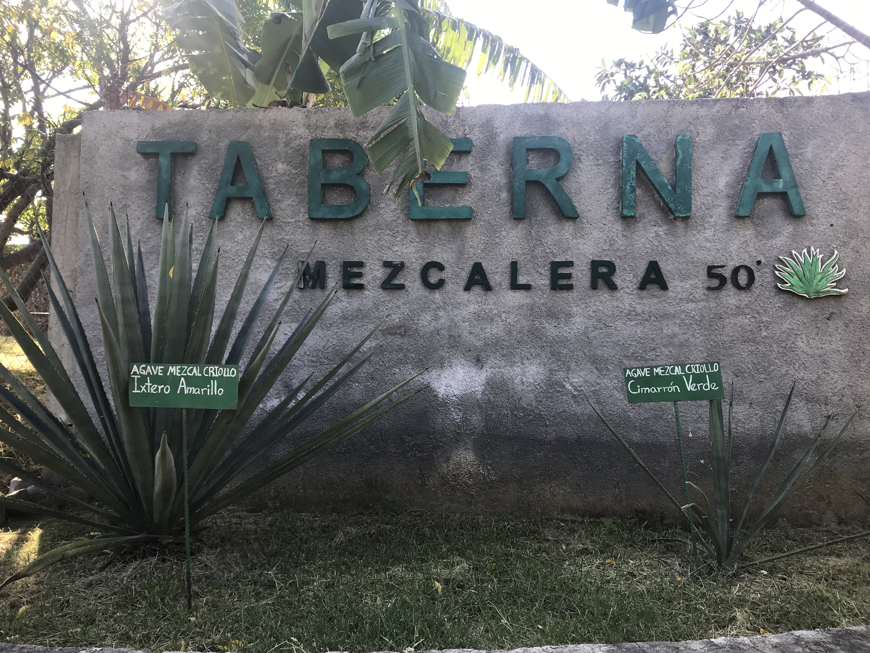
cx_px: 435
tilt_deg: +3.4
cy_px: 326
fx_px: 704
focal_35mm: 28
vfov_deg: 49.7
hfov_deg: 63.4
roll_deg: -1.2
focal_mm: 3.99
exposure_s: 1/262
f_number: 1.8
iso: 20
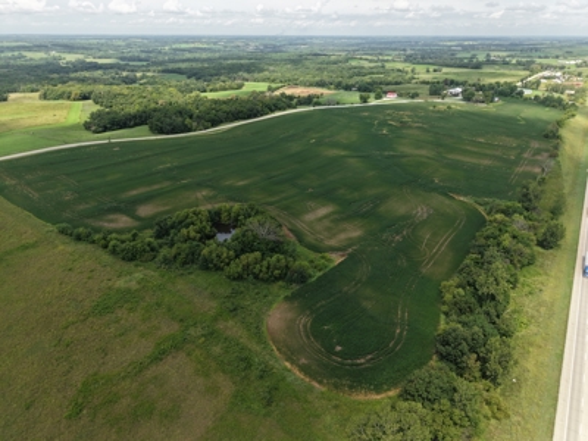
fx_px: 408
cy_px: 220
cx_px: 294
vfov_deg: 56.8
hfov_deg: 71.6
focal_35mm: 24
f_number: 1.8
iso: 170
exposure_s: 1/320
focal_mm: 8.67
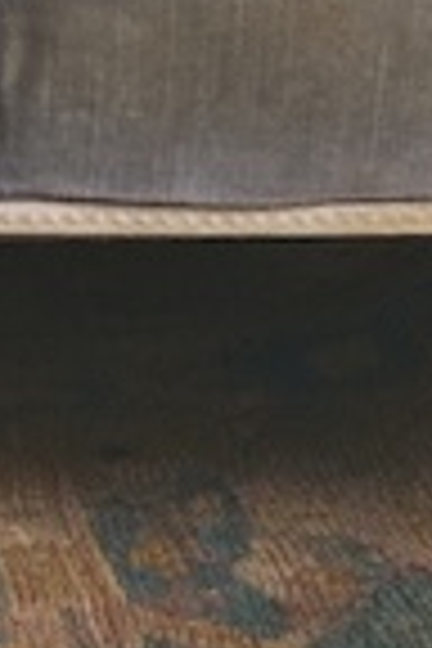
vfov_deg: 3.8
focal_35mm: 521
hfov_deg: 2.6
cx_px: -387
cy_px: -1413
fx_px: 9377
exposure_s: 1/160
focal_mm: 50
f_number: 4
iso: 800
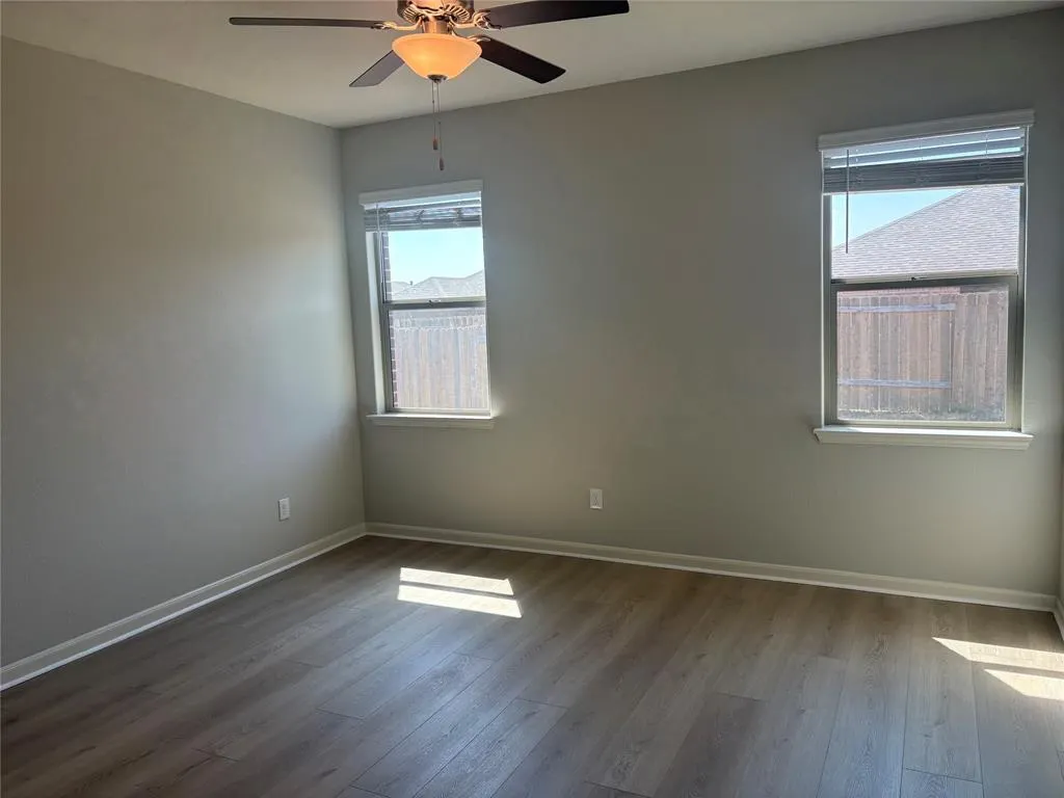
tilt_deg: -5.6
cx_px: 532
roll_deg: +2.9
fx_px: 799
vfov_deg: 53.1
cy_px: 399
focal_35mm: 26
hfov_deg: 67.3
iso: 64
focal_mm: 5.96
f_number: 1.6
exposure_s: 1/263
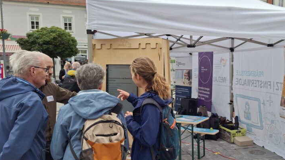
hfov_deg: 54.2
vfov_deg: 32.9
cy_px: 85
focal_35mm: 36
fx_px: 272
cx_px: 190
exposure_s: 1/495
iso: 50
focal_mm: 5.54
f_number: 1.8
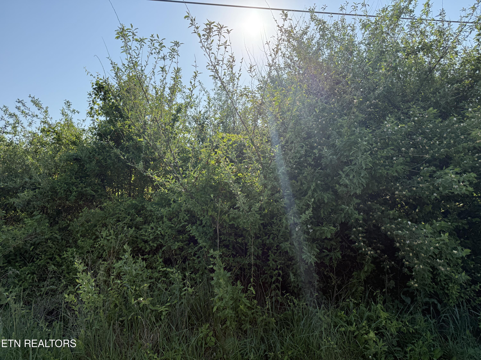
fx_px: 333
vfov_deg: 56.8
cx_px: 240
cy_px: 180
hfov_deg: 71.6
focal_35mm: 24
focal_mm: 6.76
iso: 100
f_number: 1.78
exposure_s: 1/4167
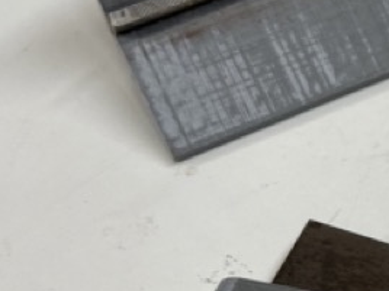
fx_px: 1393
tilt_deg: -52.8
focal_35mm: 124
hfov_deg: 14.0
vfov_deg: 11.9
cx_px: 718
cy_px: 216
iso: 80
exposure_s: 1/120
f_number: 1.5
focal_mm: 5.7
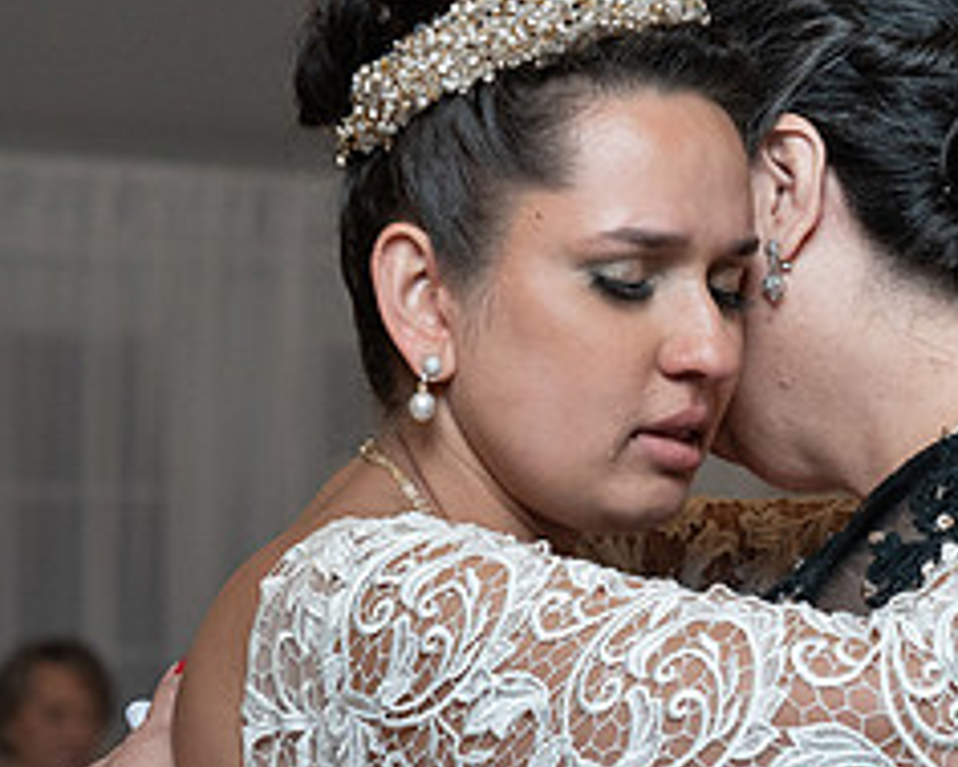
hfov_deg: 12.6
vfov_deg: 10.1
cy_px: 575
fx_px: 4311
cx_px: 721
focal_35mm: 152
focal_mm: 55
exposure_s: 1/200
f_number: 4
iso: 2000
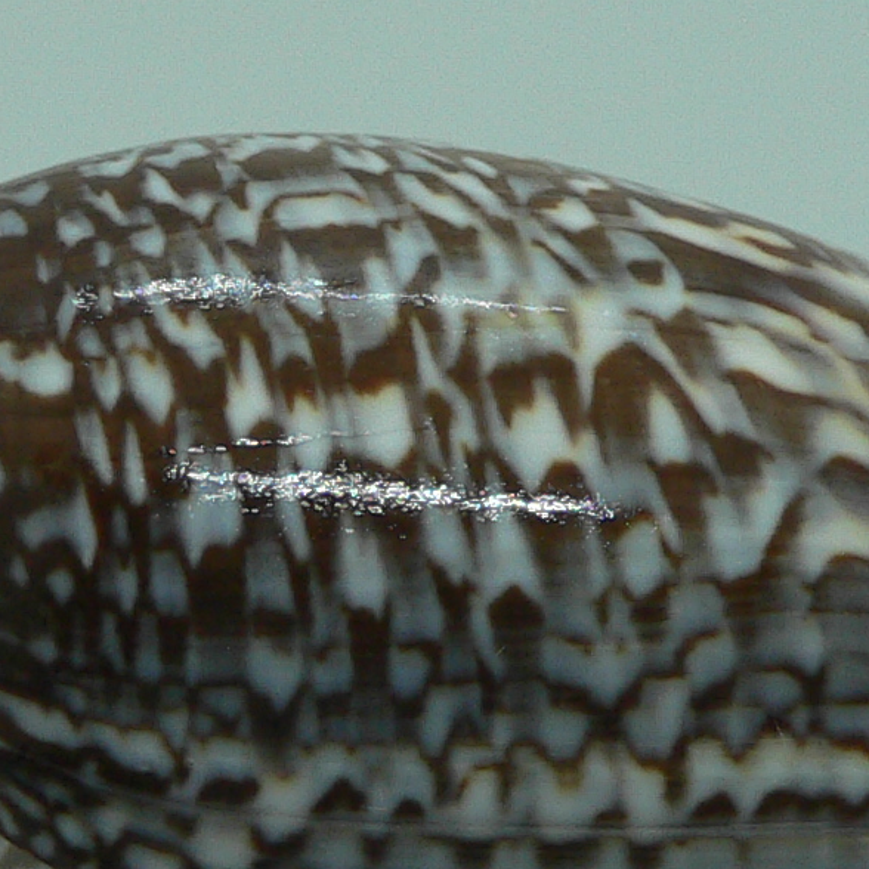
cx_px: 502
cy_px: 735
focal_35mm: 106
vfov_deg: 16.3
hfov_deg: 16.4
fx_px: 3011
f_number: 2.8
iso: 80
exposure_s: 1/60
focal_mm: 4.6
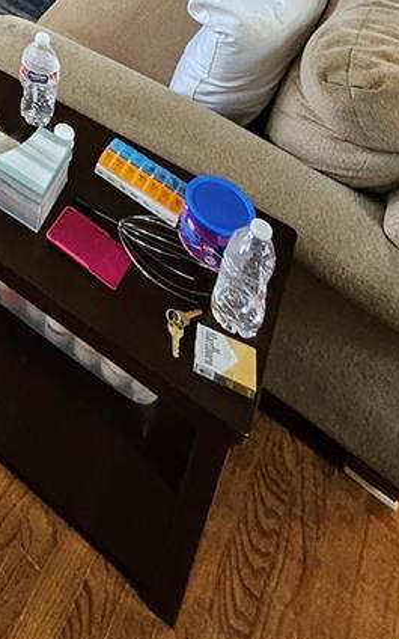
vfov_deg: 33.3
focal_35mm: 39
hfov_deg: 26.6
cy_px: -231
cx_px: -148
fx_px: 679
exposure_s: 1/40
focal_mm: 1.74
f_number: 2.2
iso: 320
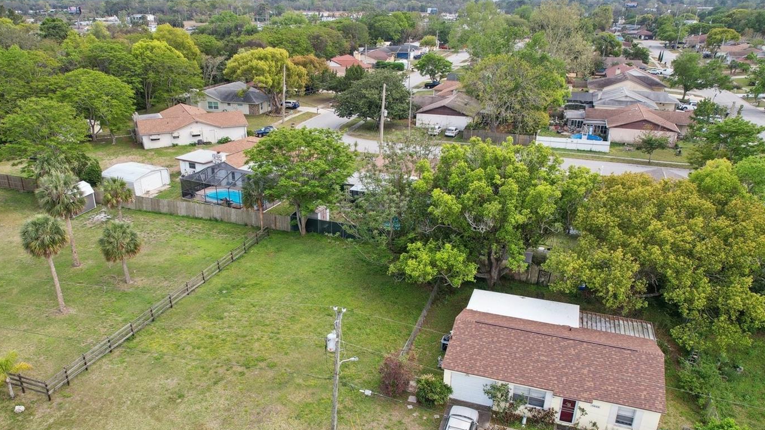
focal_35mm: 27
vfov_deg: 42.7
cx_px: 344
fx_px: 548
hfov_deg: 69.7
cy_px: 260
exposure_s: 1/800
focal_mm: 8.4
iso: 160
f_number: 2.8
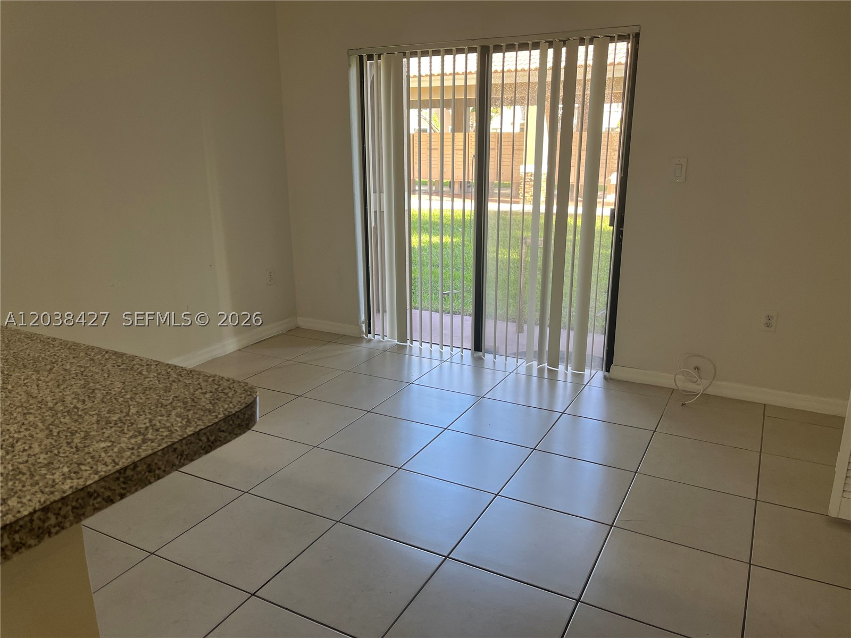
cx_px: 426
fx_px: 639
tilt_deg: -16.4
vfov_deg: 53.1
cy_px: 319
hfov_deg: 67.3
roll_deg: +0.6
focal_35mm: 26
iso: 100
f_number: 1.6
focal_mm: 5.1
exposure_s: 1/120
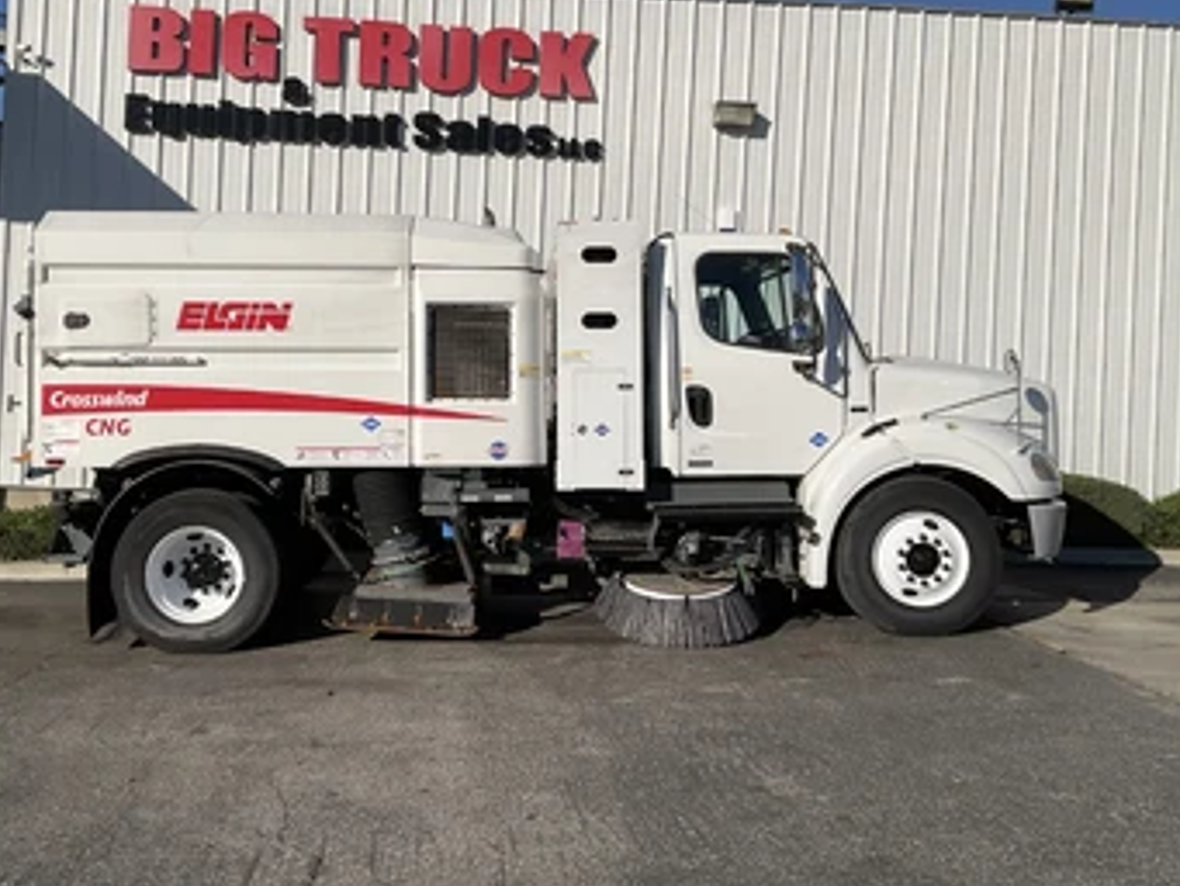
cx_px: 533
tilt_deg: +1.0
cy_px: 384
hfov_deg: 53.9
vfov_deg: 41.7
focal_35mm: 34
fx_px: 1159
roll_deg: -3.1
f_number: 1.8
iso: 16
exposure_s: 1/4405
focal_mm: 3
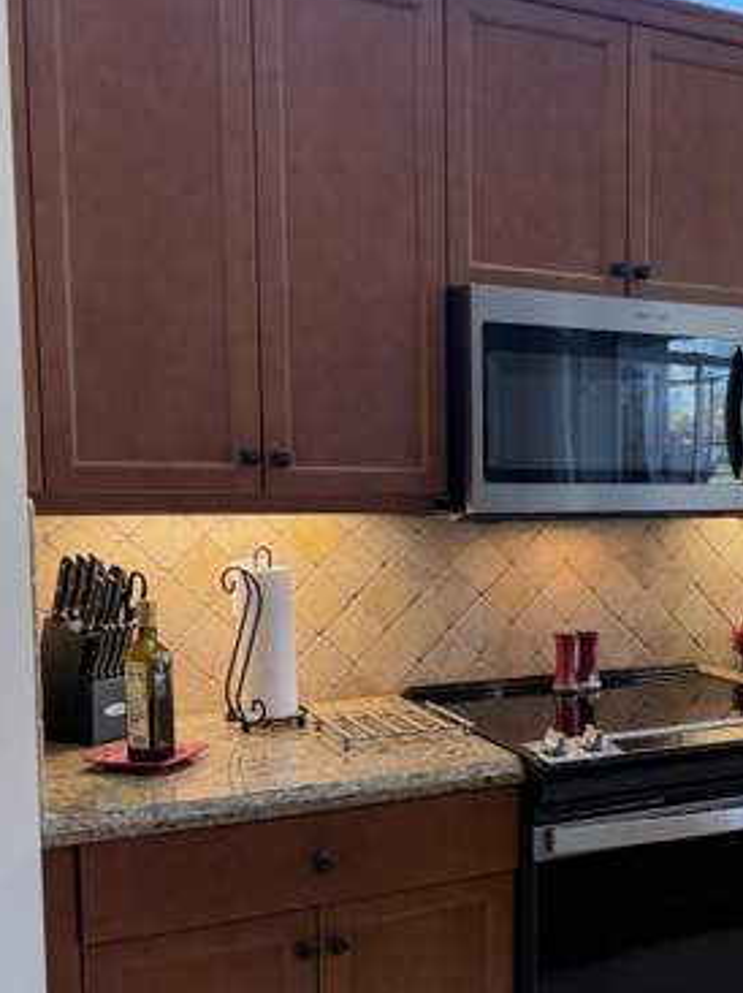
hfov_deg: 32.9
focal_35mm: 42
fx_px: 1203
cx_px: 643
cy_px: 608
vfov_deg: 44.5
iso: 200
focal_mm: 6.76
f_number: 1.78
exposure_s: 1/120
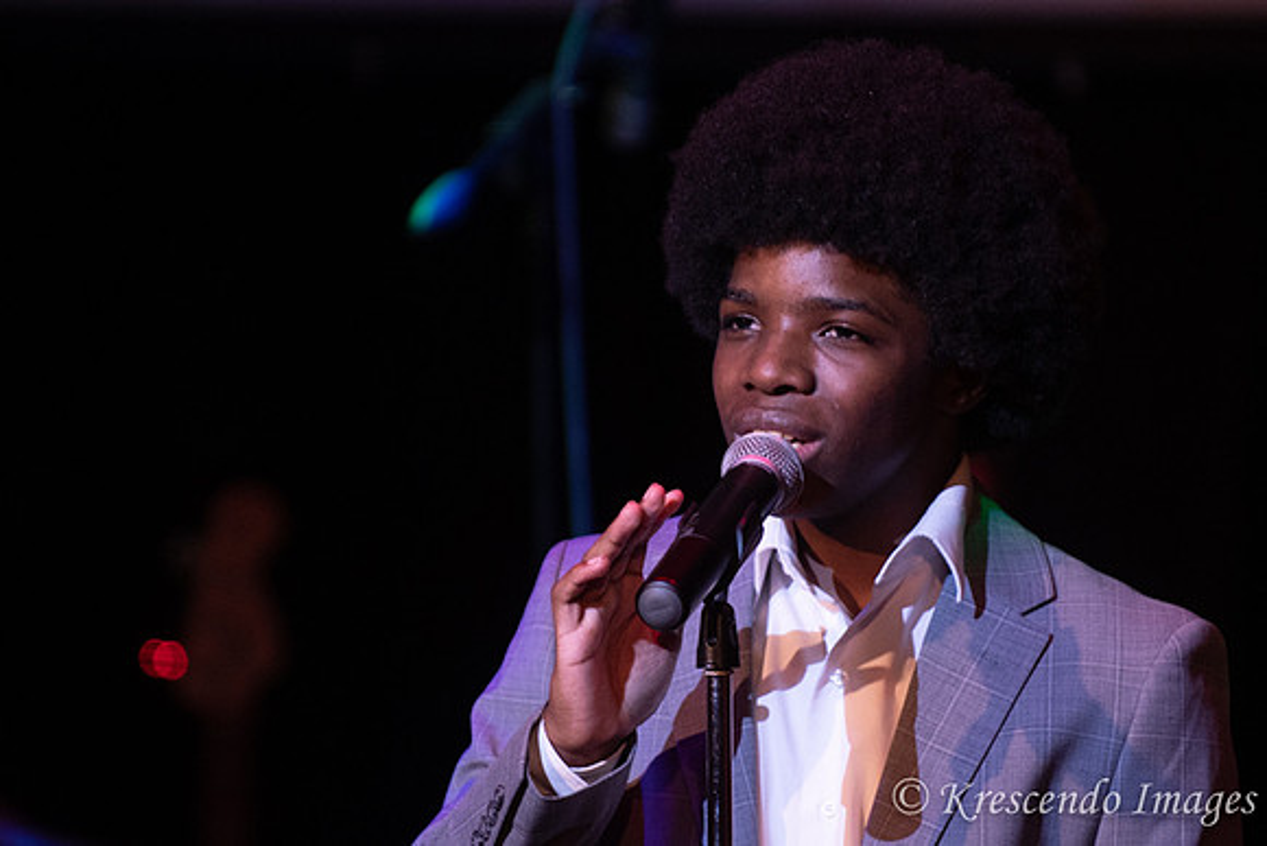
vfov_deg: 3.9
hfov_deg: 5.8
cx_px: 746
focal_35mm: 353
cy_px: 465
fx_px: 12433
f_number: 2.8
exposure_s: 1/200
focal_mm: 200
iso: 1600
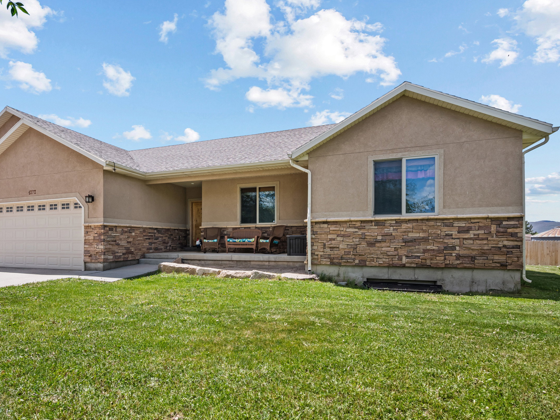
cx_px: 241
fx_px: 300
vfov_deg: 69.9
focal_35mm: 19
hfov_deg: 85.5
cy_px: 218
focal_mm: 16.5
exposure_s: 1/100
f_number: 8
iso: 800
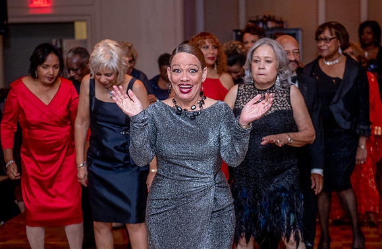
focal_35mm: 87
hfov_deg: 23.6
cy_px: 146
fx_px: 916
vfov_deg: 15.5
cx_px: 186
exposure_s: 1/60
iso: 1000
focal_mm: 55
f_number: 3.2
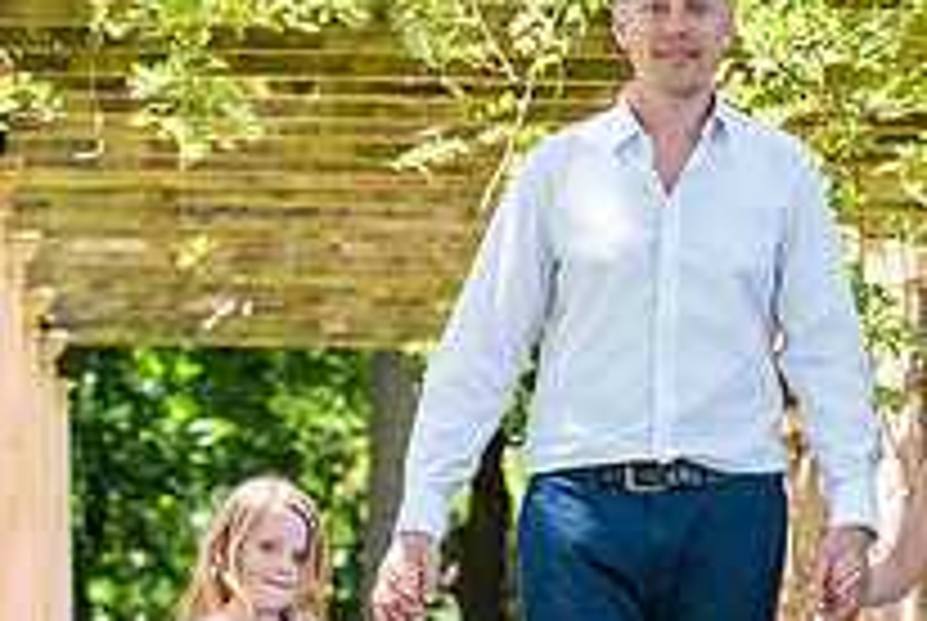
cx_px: 1024
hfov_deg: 8.7
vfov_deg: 5.9
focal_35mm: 235
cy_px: 385
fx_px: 6060
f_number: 3.5
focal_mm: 78
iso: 800
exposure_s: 1/1000
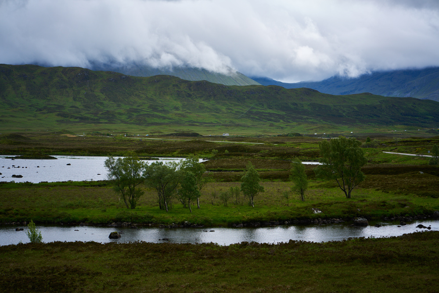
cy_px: 146
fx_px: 1037
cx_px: 220
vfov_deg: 16.1
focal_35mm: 85
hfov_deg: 23.9
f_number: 8
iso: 100
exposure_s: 1/200
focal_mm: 85
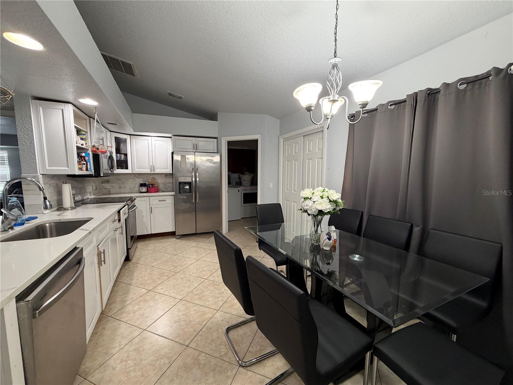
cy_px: 192
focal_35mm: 14
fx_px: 207
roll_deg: +0.4
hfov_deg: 102.1
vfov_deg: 85.7
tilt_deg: -3.7
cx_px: 256
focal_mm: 2.22
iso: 320
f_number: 2.2
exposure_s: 1/60
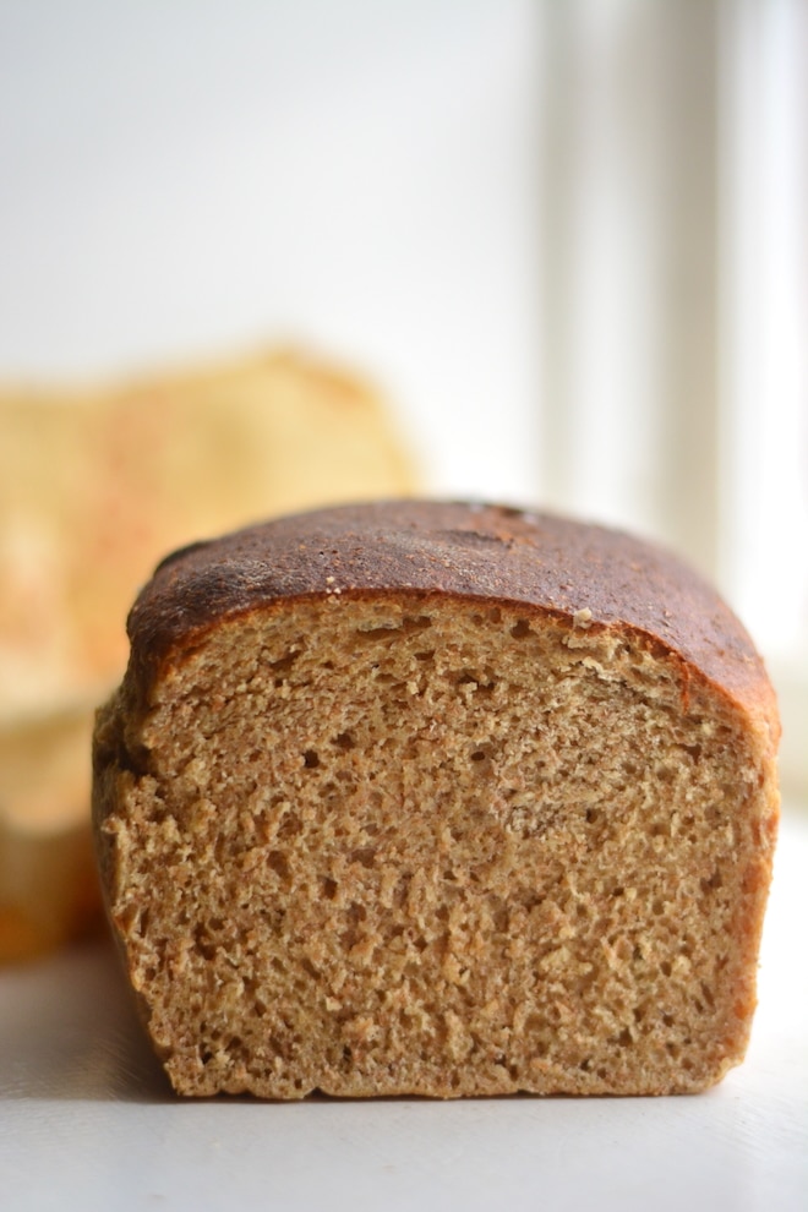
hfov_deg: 18.2
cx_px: 404
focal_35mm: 75
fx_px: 2525
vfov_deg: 27.0
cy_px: 606
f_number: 2
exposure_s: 1/1250
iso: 800
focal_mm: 50
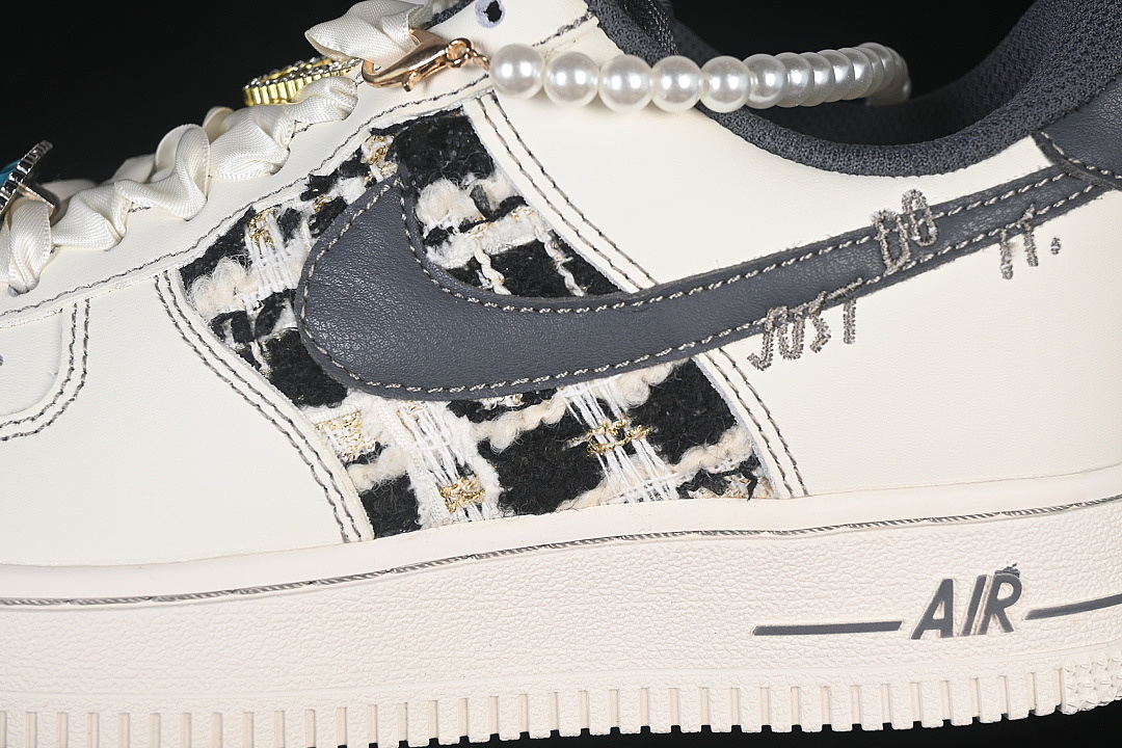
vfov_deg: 18.2
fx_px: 2337
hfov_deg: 27.0
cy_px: 374
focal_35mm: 75
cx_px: 561
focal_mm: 50
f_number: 7.1
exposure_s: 1/80
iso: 160
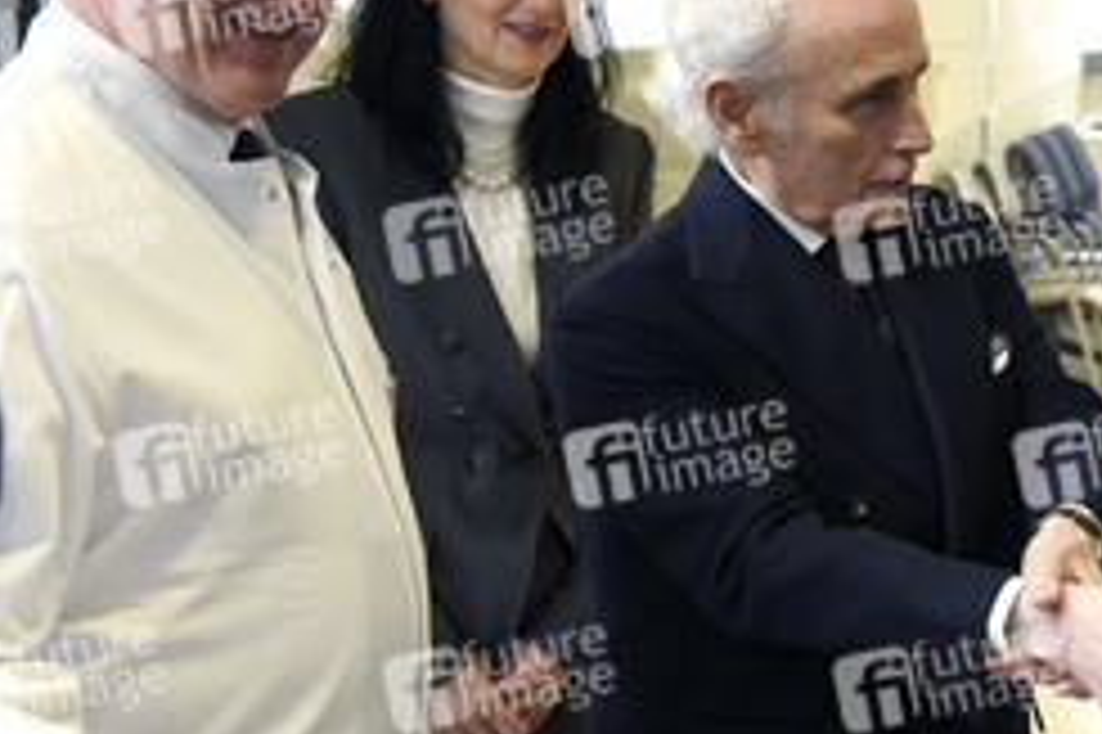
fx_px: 3487
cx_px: 1010
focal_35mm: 114
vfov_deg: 12.0
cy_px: 342
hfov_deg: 17.7
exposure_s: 1/100
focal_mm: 62
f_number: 6.3
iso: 3200
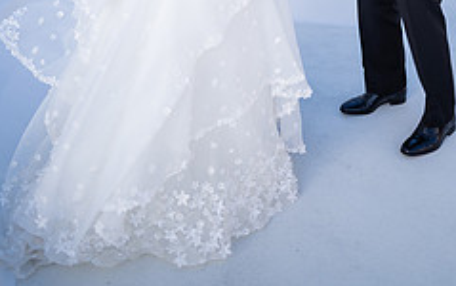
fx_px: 572
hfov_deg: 43.4
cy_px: -122
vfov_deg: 23.5
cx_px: 254
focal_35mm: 46
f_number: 1.4
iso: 160
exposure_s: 1/4000
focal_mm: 24
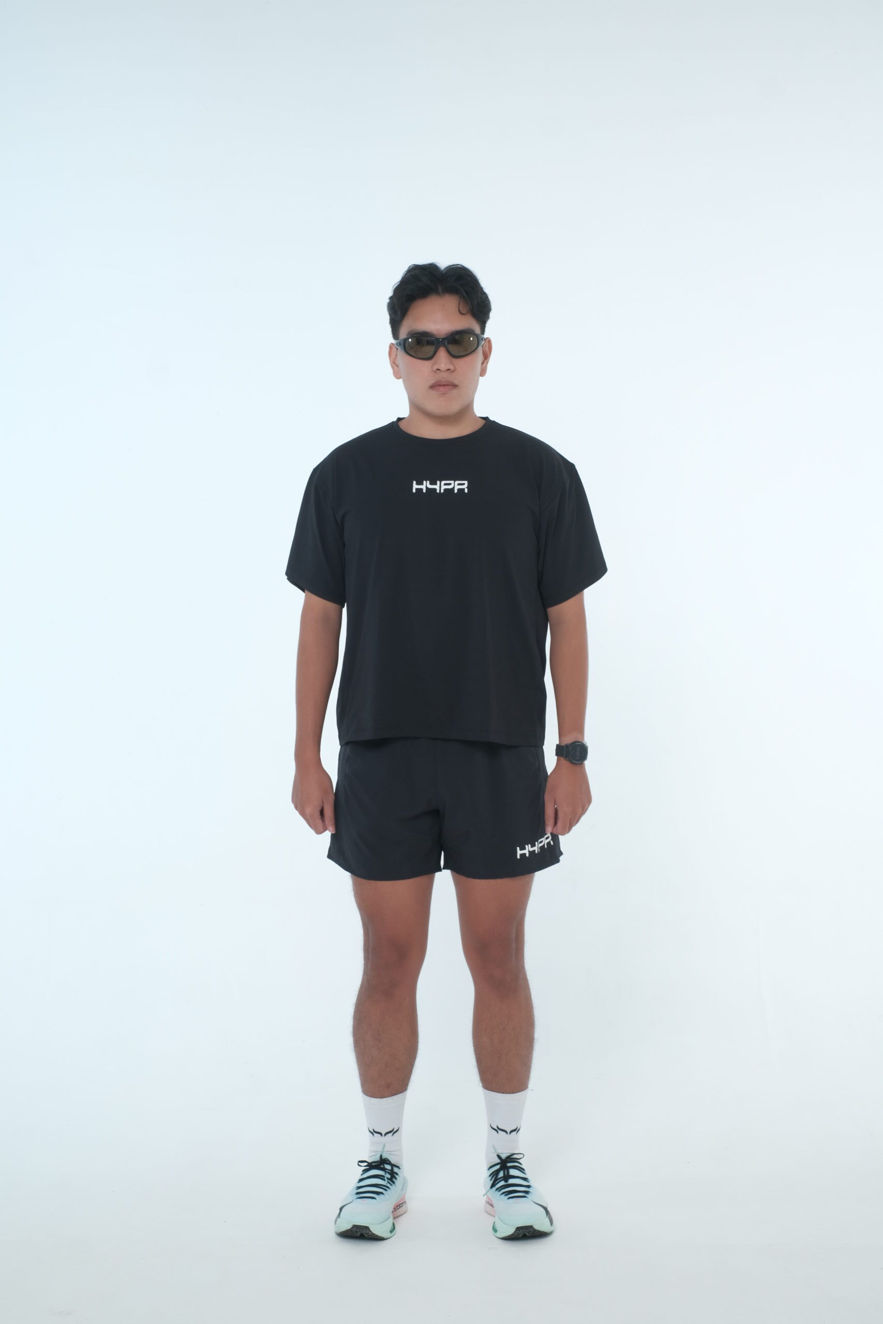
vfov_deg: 37.5
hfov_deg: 25.5
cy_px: 662
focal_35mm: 53
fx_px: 1950
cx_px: 442
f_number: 9
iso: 200
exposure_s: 1/200
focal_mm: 35
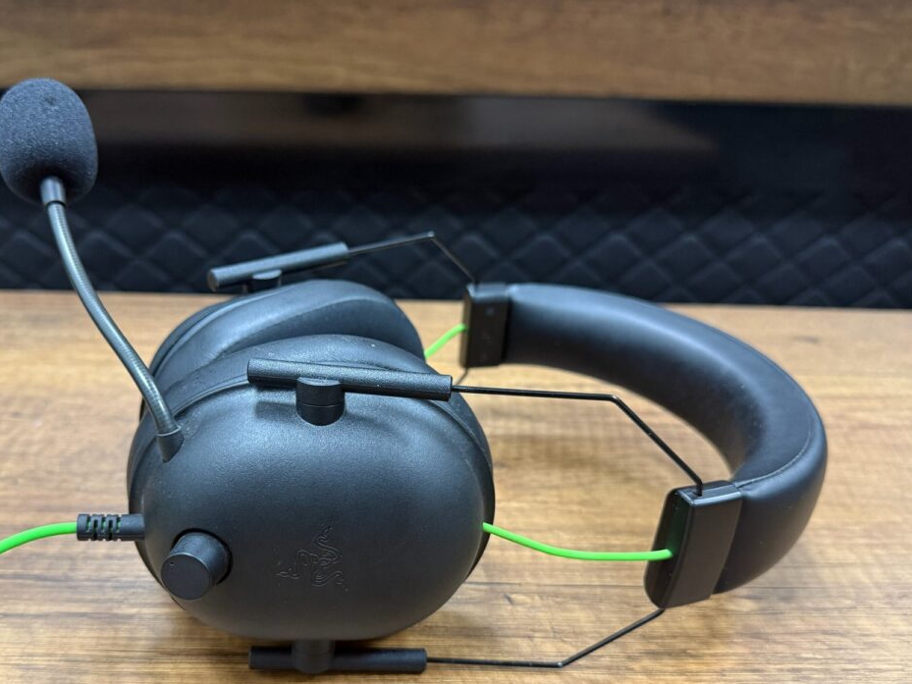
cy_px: 440
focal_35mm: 31
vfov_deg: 45.0
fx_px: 817
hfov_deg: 58.0
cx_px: 382
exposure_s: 1/50
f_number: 1.78
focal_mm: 6.76
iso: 400
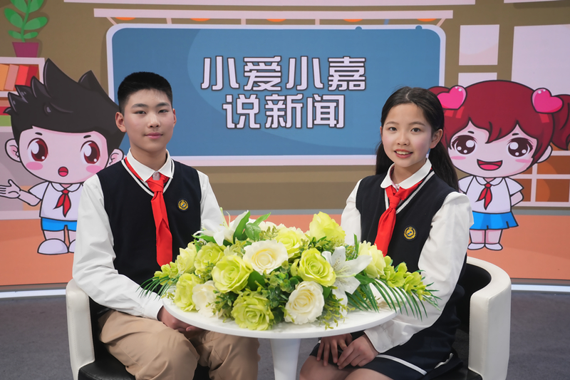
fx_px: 507
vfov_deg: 41.1
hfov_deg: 58.7
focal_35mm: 32
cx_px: 285
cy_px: 190
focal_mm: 32
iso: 250
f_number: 5.6
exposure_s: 1/40
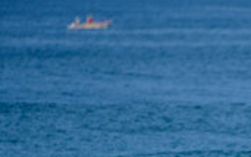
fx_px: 11818
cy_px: 263
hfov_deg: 1.2
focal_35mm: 1727
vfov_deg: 0.8
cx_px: 376
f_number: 5.6
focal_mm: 500
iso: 160
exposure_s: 1/2000
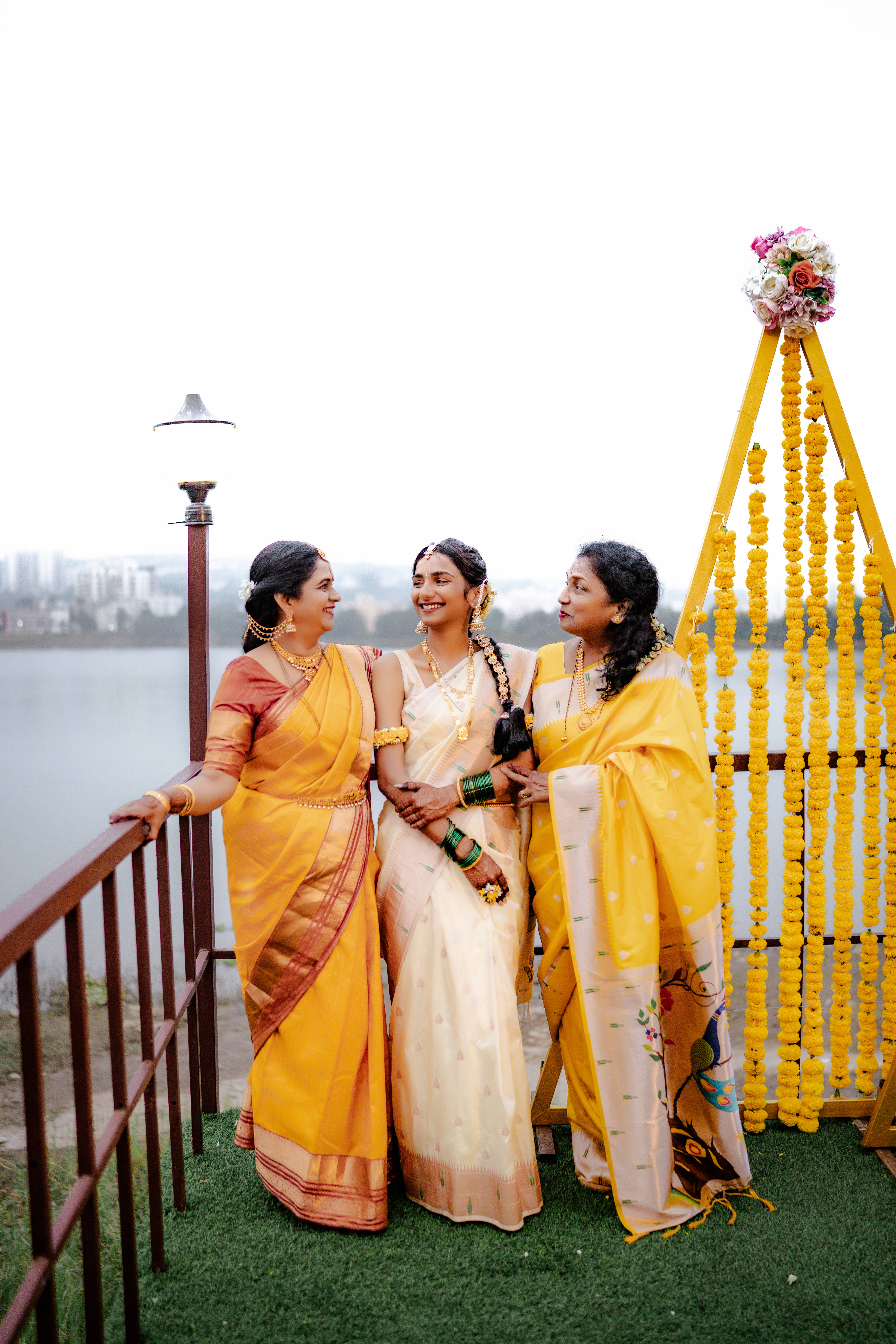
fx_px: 1306
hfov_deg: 37.9
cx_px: 448
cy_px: 672
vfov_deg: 54.4
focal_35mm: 35
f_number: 1.4
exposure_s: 1/640
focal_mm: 35
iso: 640
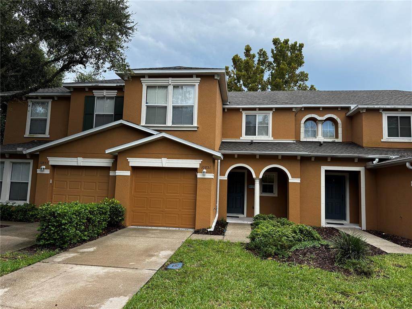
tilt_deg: +5.9
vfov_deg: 56.8
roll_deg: -2.4
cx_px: 206
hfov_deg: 71.6
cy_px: 154
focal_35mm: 24
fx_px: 286
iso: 80
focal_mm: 6.76
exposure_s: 1/1311
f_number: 1.78
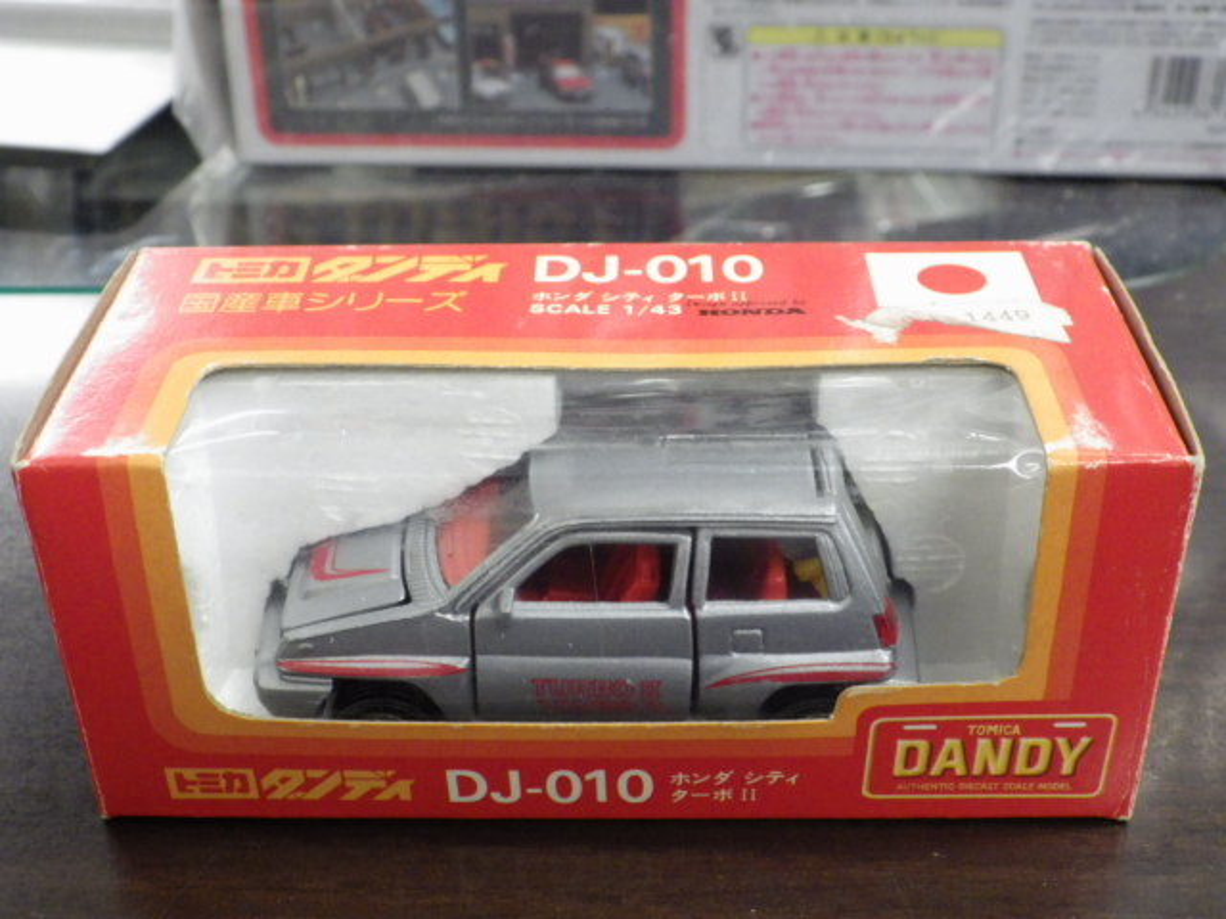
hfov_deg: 38.2
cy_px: 460
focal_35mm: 50
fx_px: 1771
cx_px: 613
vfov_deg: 29.1
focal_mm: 9
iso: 800
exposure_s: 1/40
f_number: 3.8
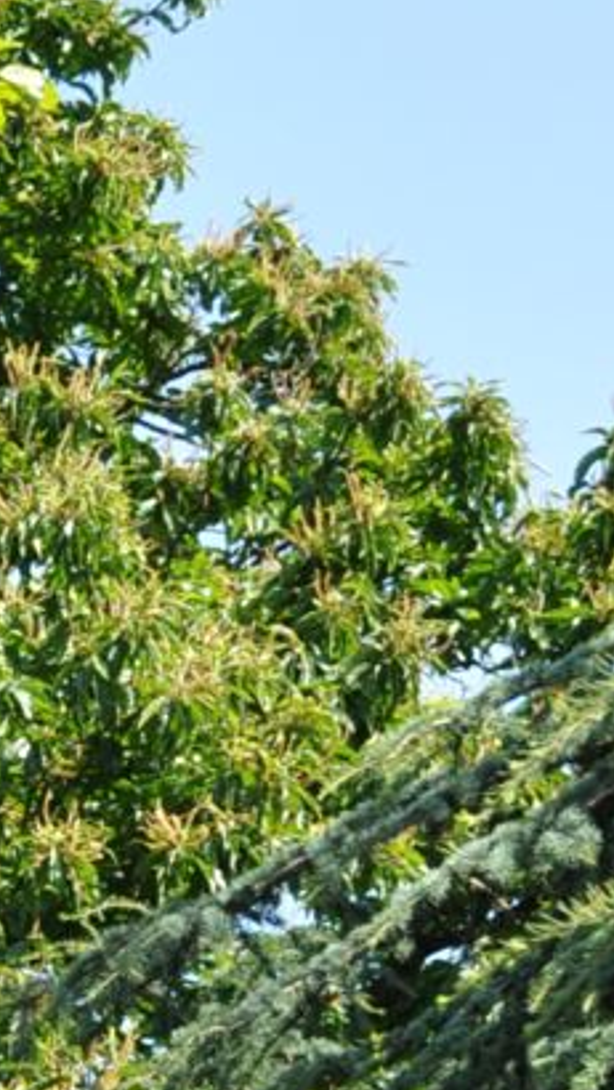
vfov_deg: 11.0
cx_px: -1144
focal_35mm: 195
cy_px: 1054
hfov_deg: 5.8
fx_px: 5637
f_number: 8
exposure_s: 1/200
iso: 200
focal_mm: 24
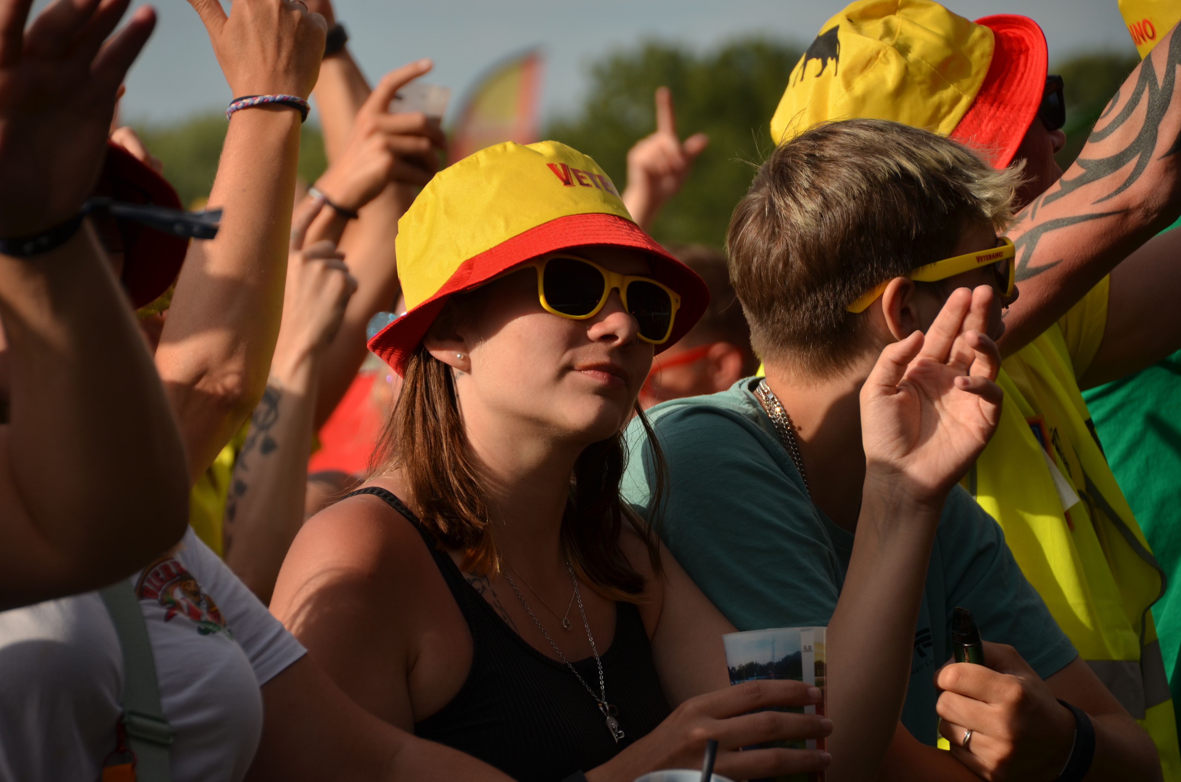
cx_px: 590
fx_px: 7611
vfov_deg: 5.9
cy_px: 391
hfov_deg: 8.9
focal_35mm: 232
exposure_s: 1/1000
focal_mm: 155
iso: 140
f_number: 6
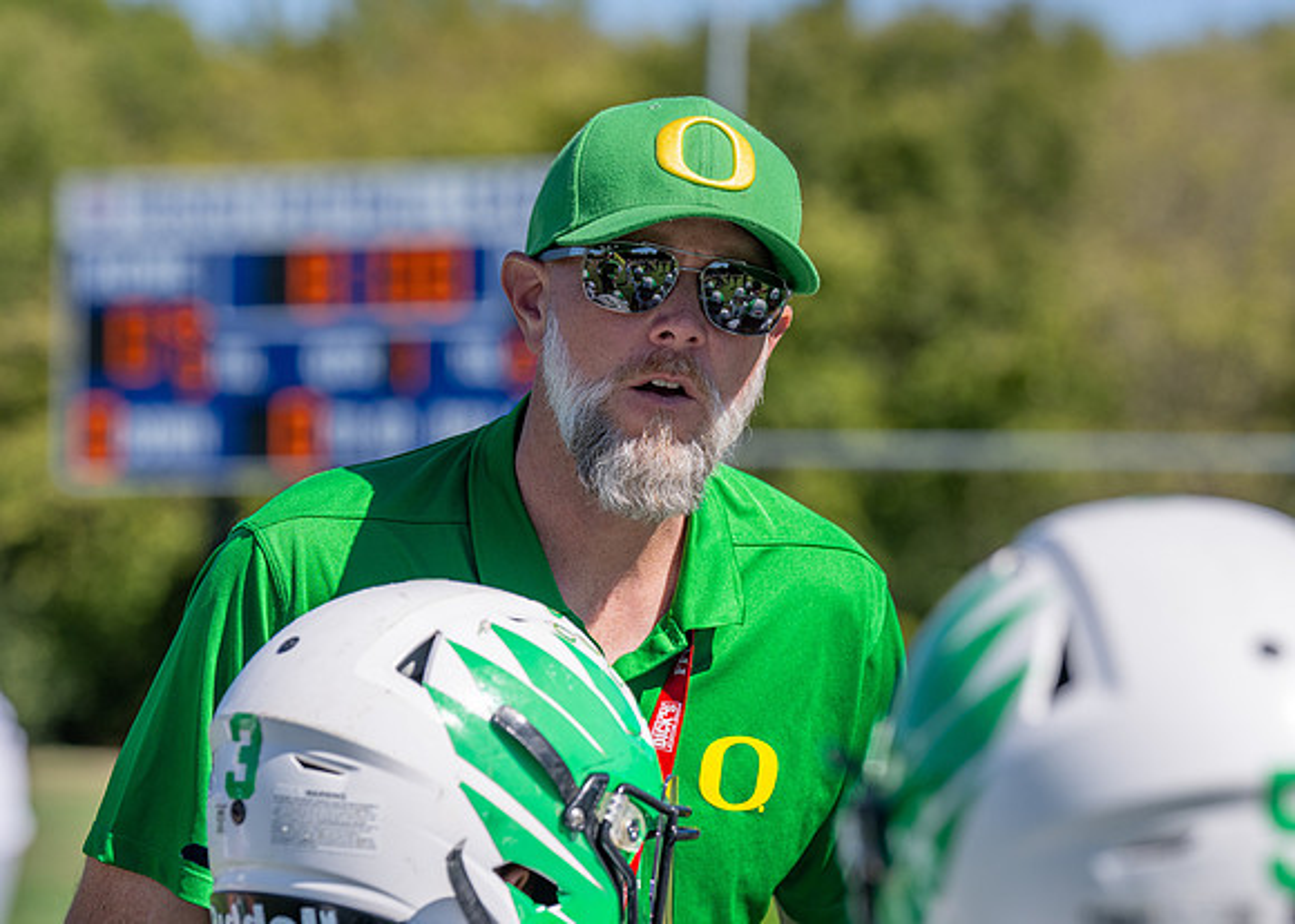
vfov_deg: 8.5
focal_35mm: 169
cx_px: 678
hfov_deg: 11.9
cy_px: 374
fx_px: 6201
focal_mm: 132
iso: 160
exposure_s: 1/1600
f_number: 4.5
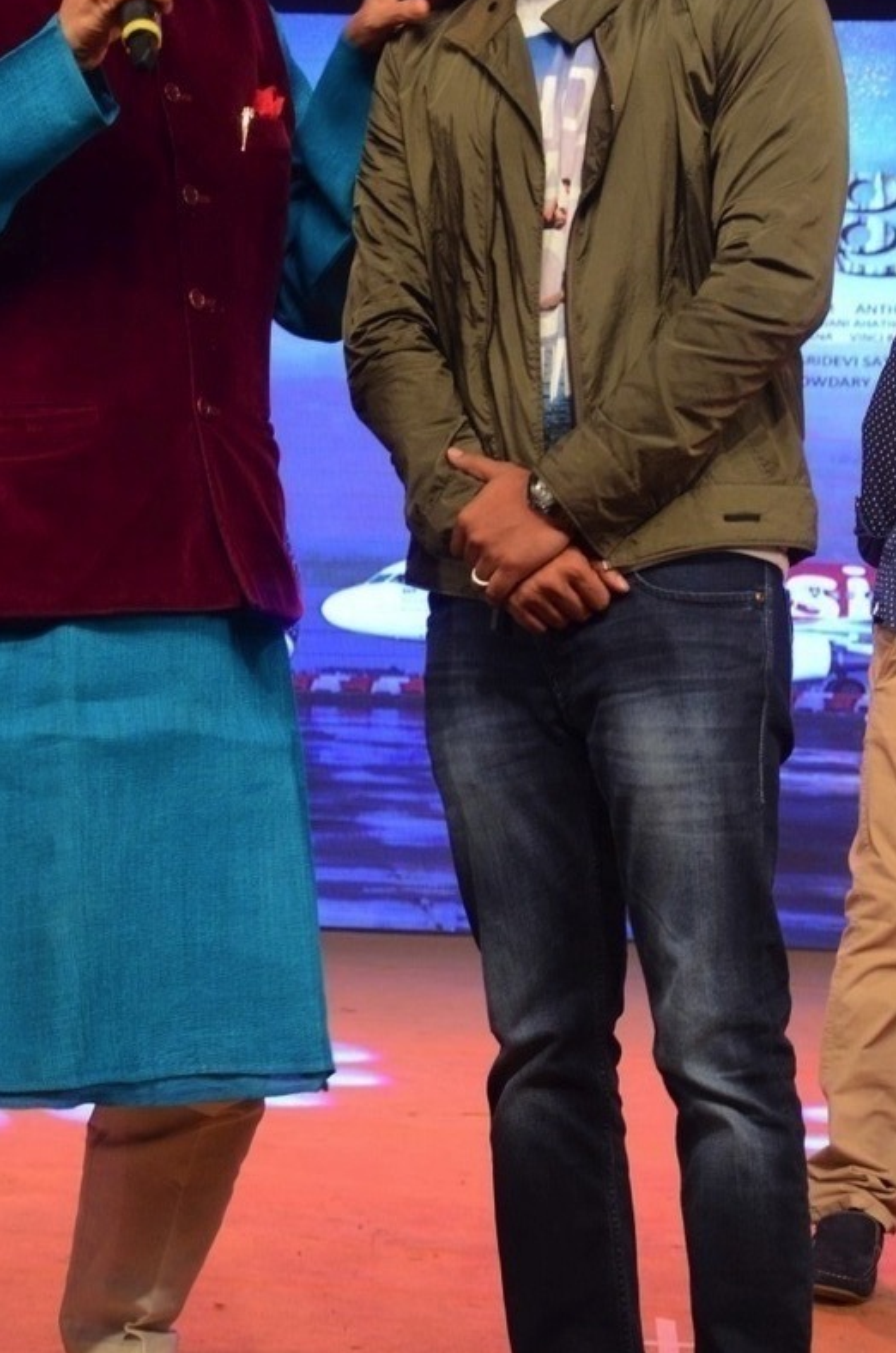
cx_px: 355
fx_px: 3450
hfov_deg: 14.8
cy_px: 591
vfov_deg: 22.2
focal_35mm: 92
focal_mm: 40
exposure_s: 1/60
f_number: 5
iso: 1000
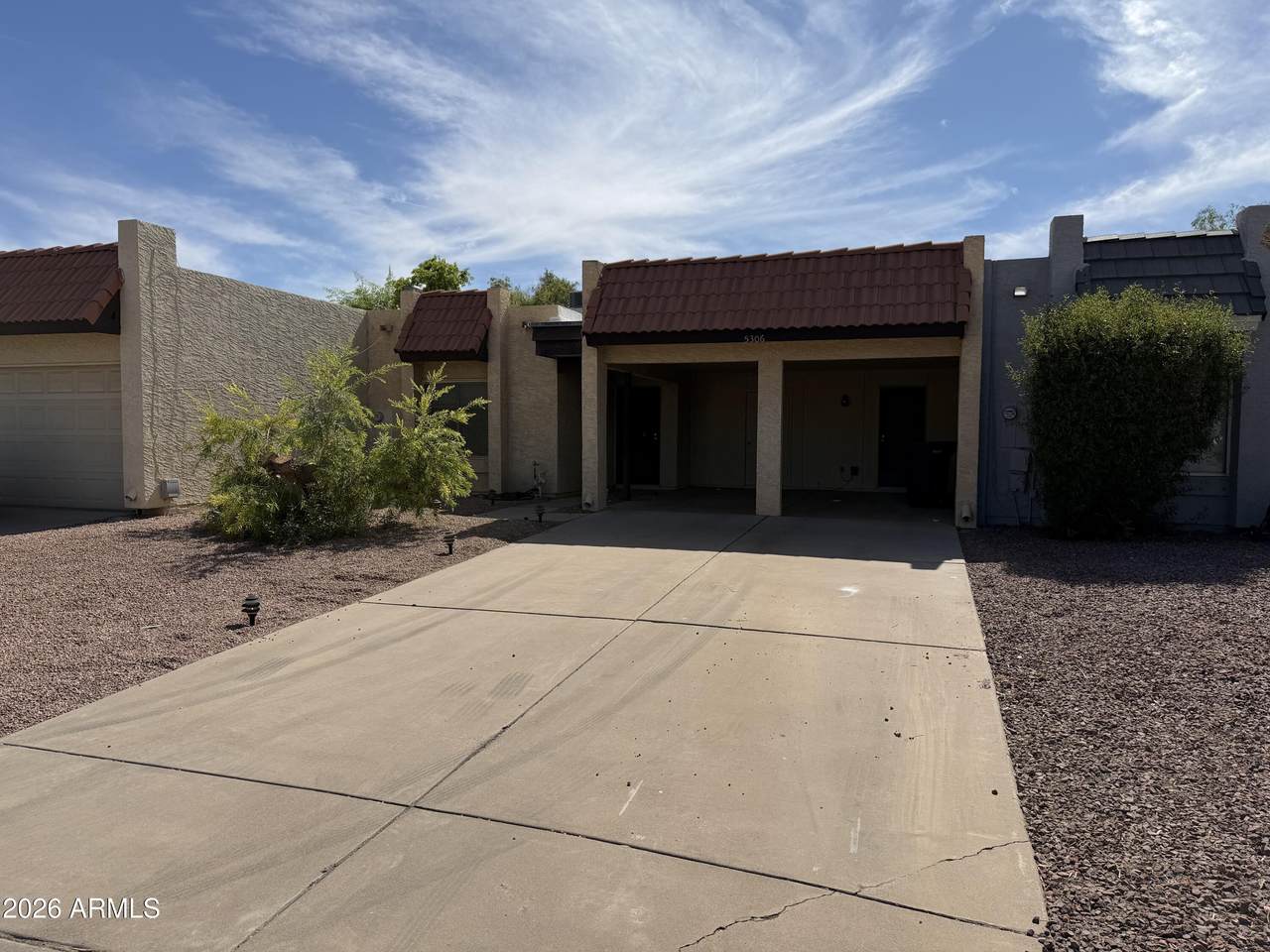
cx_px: 635
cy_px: 476
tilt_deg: -1.9
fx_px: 881
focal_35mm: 24
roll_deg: -0.5
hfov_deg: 71.6
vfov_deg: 56.8
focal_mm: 6.76
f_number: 1.78
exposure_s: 1/8130
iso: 80
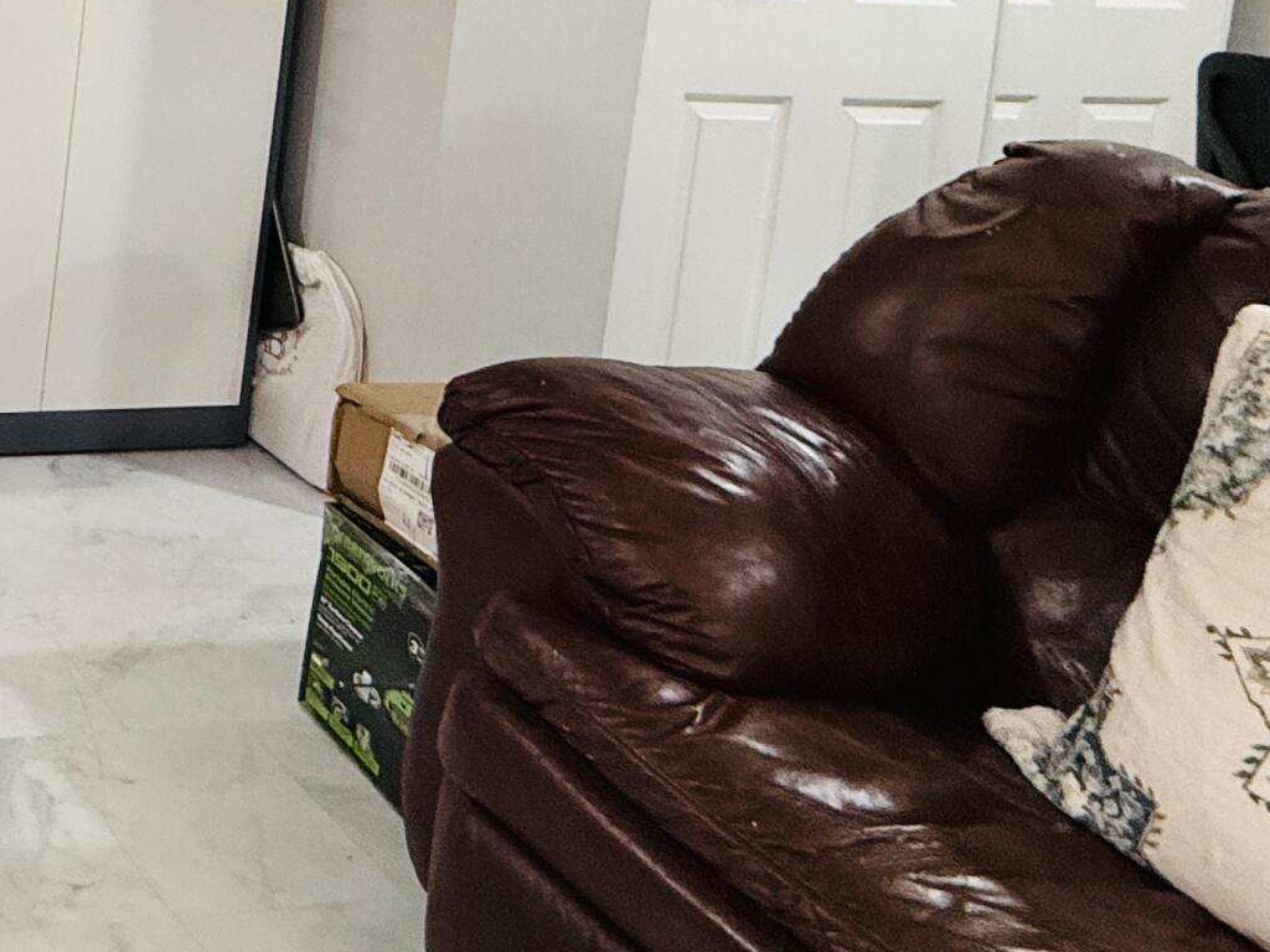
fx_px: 1504
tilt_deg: -5.0
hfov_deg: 31.1
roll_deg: -4.6
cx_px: -510
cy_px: -164
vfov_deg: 30.4
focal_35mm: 41
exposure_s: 1/60
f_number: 2.2
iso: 250
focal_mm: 2.22
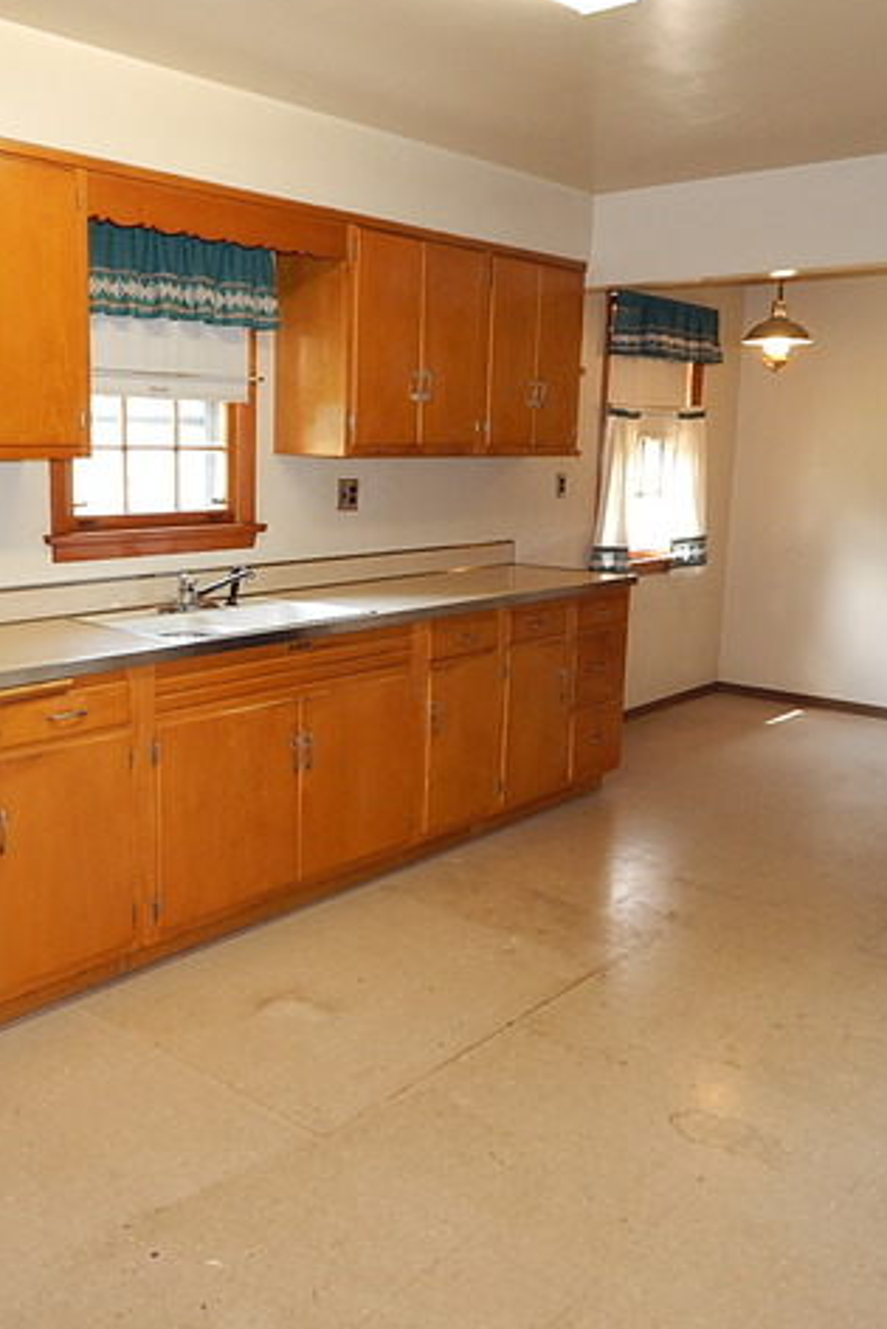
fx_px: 1145
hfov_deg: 41.9
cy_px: 656
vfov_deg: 60.3
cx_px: 313
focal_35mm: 31
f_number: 3
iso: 200
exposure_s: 1/30
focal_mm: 4
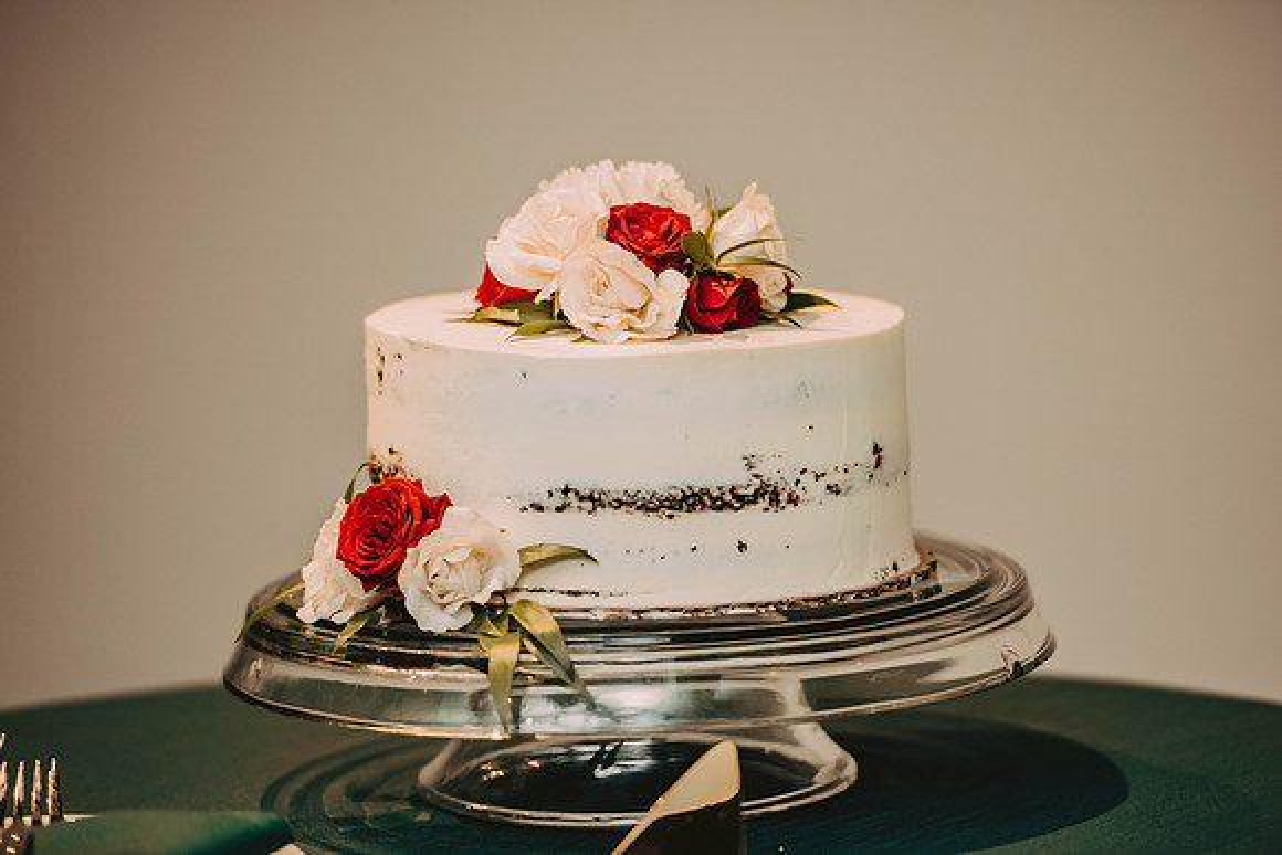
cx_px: 641
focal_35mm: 200
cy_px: 428
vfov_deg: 6.9
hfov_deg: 10.3
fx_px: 7124
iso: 2500
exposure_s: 1/200
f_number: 3.2
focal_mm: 200
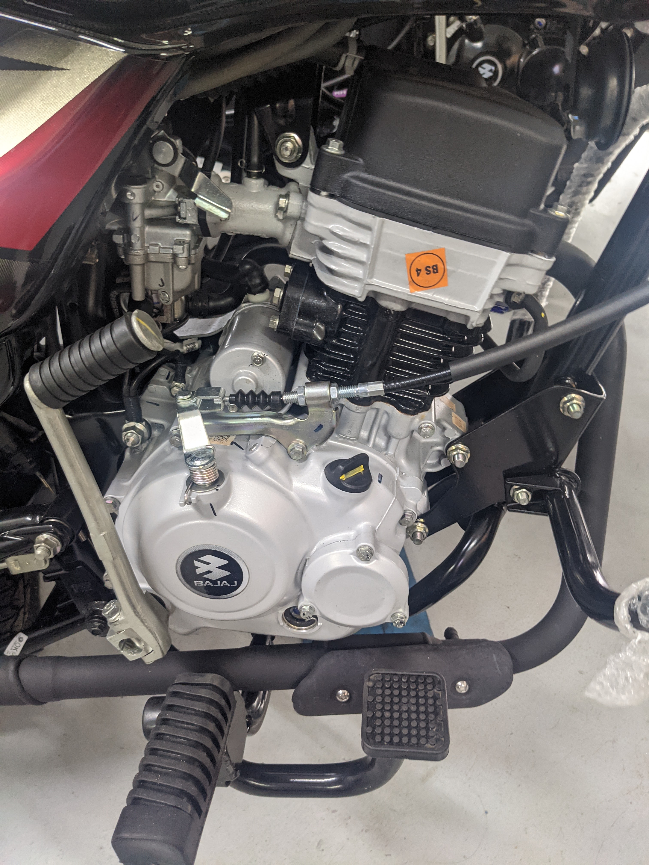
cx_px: 324
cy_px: 432
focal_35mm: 27
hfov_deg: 51.4
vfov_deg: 65.3
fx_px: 675
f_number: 1.73
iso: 87
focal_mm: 4.38
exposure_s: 1/26.1
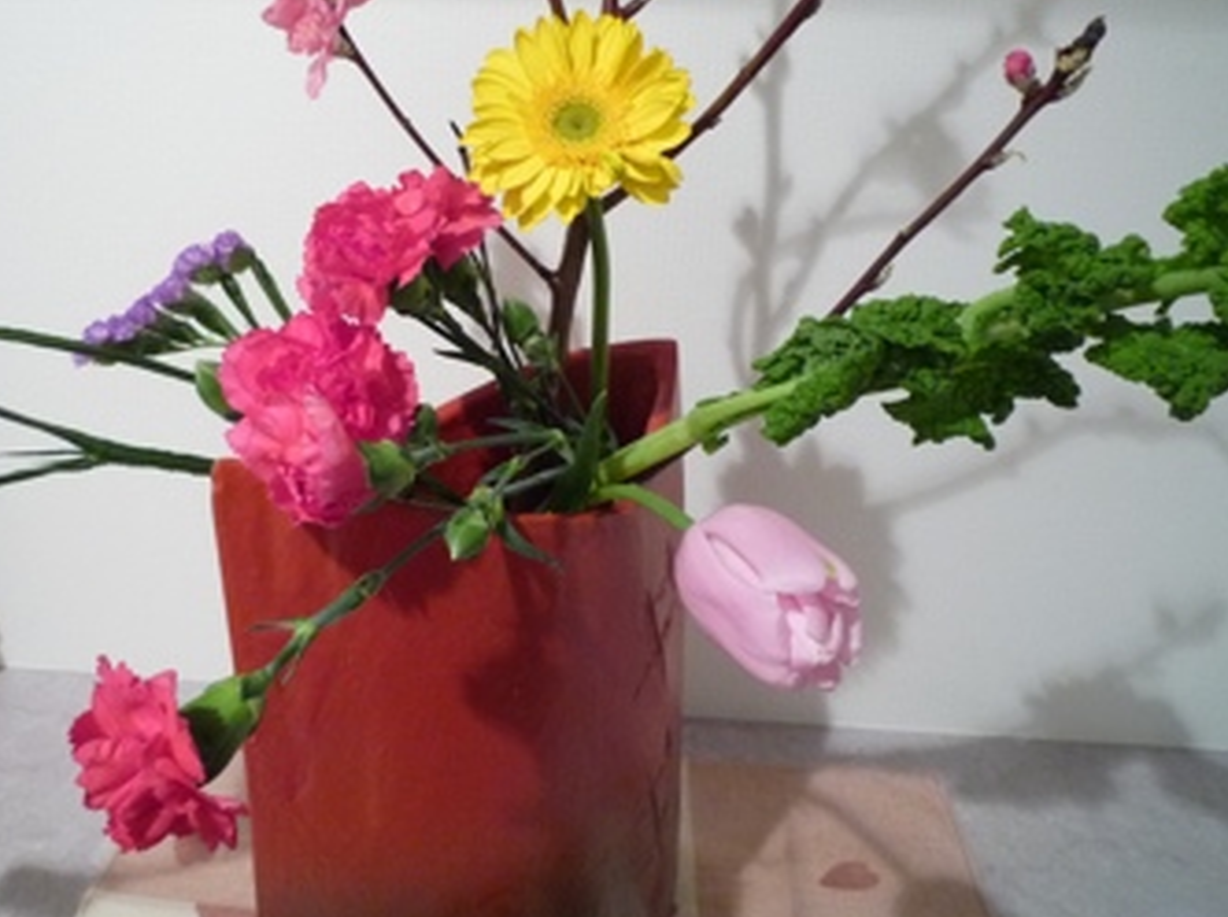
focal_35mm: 32
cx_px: 497
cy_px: 348
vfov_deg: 43.7
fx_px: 1134
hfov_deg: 56.5
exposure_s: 1/10
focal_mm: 4.4
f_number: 2.8
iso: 400
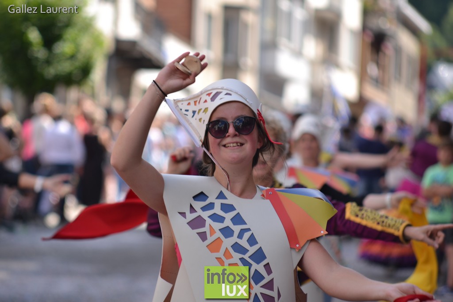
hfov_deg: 9.1
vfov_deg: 6.1
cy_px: 151
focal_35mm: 225
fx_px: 2831
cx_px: 226
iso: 100
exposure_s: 1/400
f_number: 4
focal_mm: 150
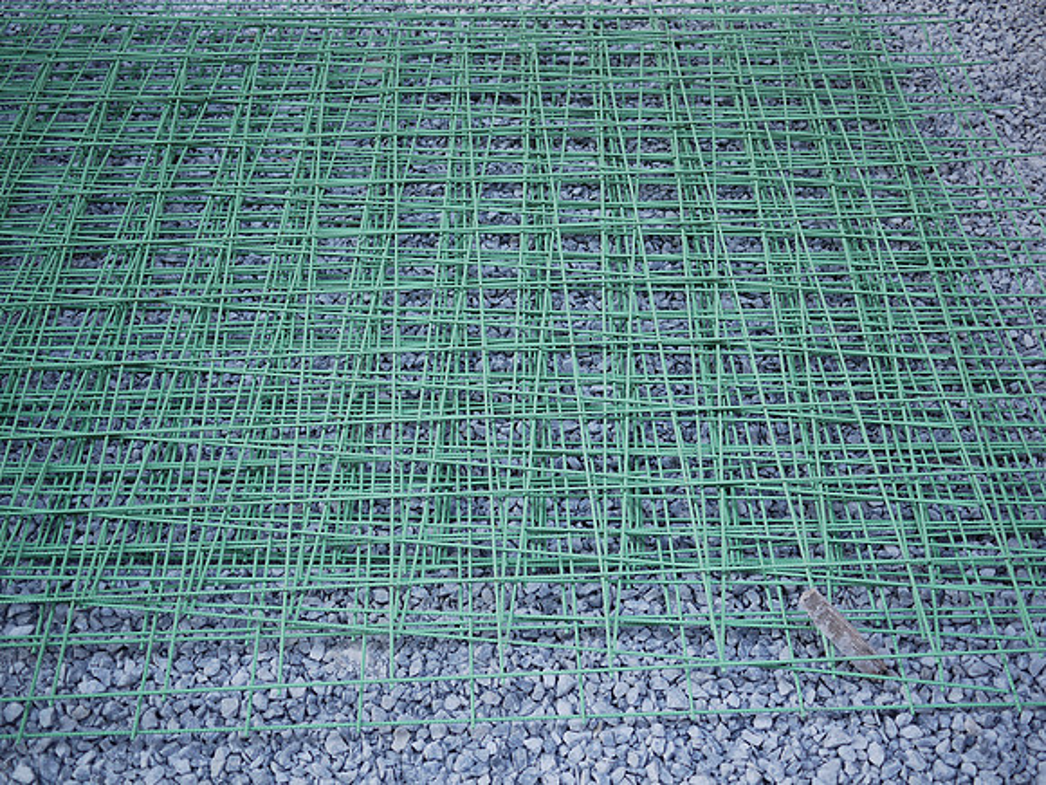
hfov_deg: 46.8
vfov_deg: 36.0
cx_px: 523
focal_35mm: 40
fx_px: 1209
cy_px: 392
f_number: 2
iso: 100
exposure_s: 1/125
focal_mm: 20
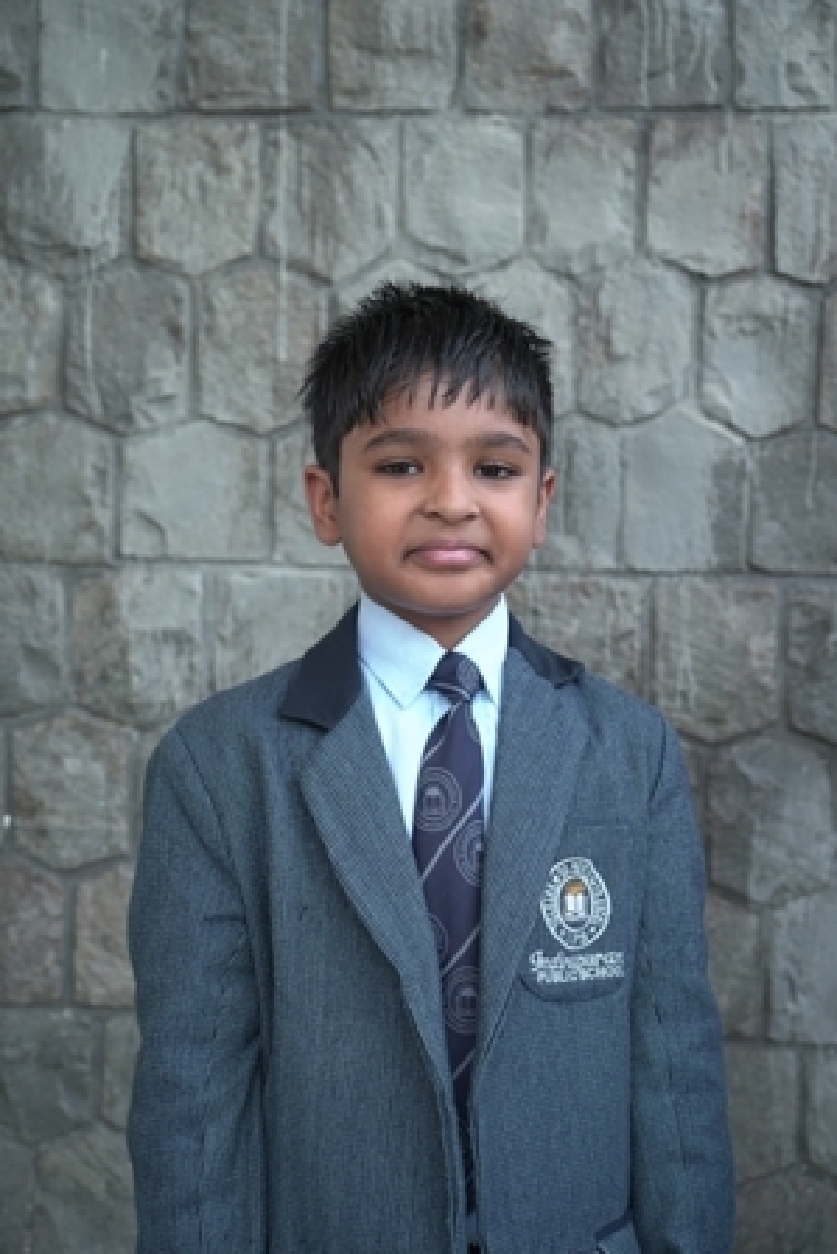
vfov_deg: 42.7
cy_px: 627
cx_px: 418
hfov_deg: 29.3
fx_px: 1603
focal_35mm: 46
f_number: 5.6
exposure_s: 1/125
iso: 400
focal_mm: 46
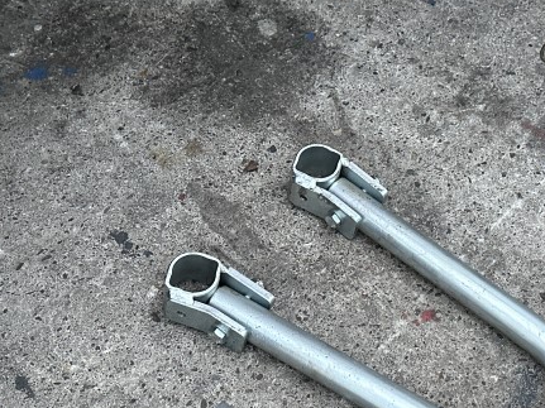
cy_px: 250
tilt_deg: -54.7
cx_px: 334
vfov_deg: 25.6
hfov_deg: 33.7
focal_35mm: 57
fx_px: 897
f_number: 1.78
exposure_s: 1/50
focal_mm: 6.86
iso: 640
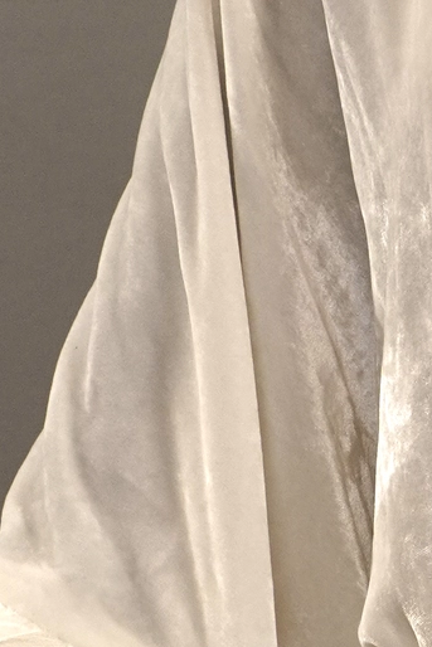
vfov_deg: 7.6
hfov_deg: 5.0
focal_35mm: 269
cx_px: 1015
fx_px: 4838
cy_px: 784
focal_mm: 32
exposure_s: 1/100
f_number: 6.3
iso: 400
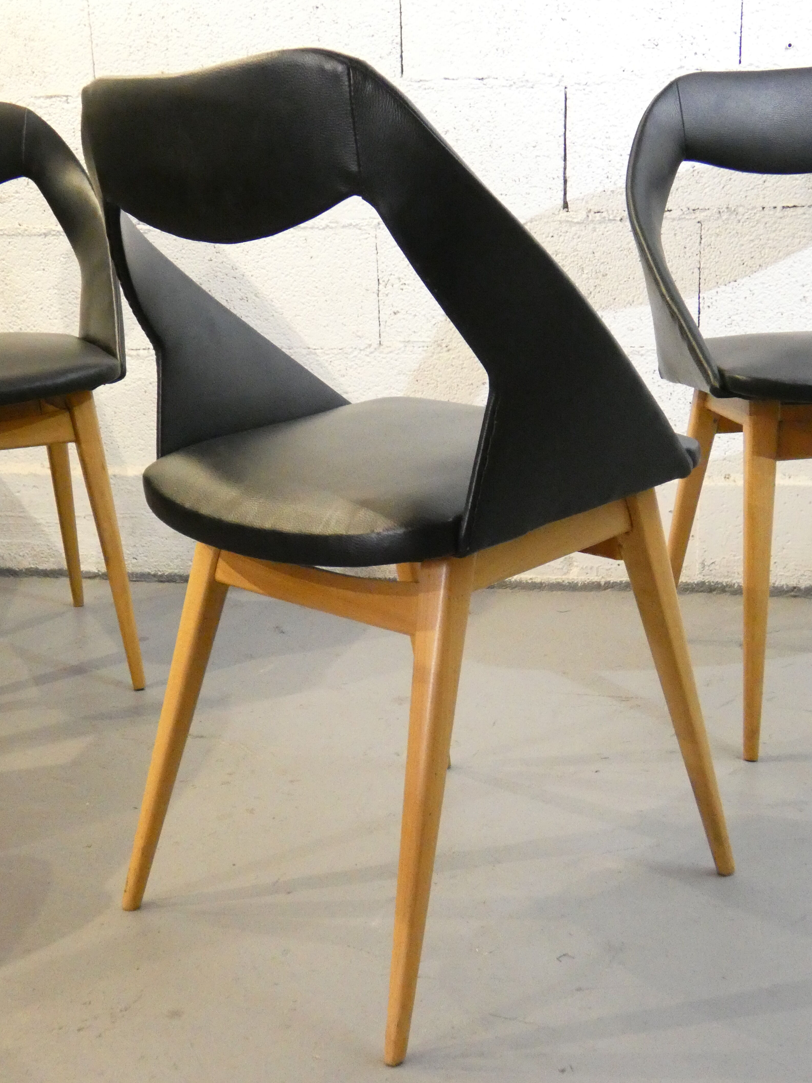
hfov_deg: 29.1
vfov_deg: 38.2
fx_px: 1564
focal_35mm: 50
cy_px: 556
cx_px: 352
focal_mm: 7.8
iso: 1600
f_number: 3.7
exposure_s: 1/50
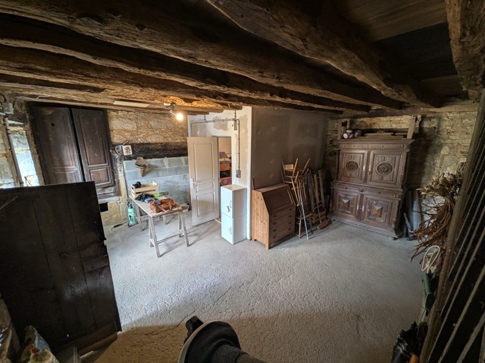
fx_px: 196
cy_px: 182
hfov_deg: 102.1
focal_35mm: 14
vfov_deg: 85.7
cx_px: 242
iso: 90
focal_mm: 1.85
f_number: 2.2
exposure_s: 1/25
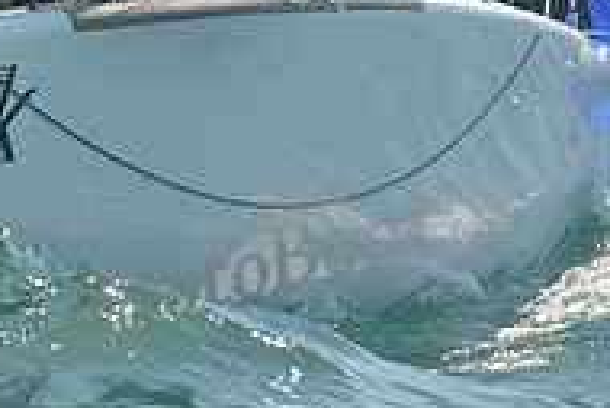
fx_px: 10344
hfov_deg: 3.4
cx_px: -96
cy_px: -188
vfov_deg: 2.3
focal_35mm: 610
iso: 280
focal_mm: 200
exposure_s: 1/1000
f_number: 5.6
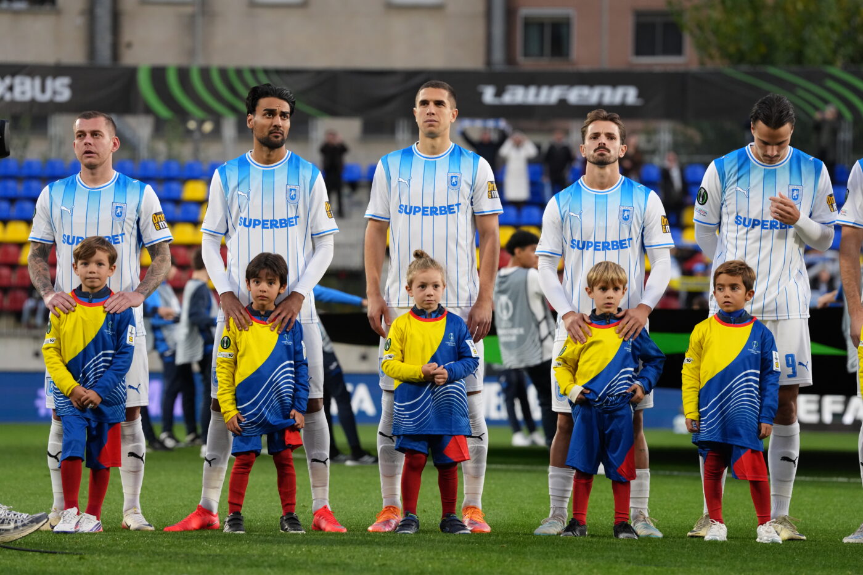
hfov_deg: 12.2
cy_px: 288
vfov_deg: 8.2
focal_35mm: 168
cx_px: 432
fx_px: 4027
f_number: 4
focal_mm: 168
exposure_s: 1/1250
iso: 2500
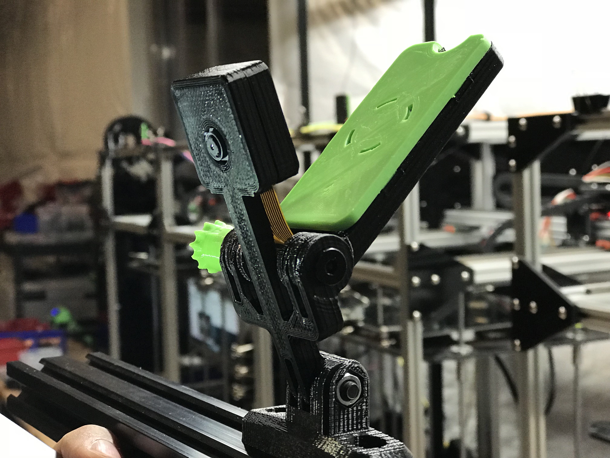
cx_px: 305
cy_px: 229
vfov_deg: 25.7
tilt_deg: -3.9
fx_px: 1004
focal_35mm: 57
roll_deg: +1.3
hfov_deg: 33.8
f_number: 2.8
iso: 200
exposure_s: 1/60
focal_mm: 6.6
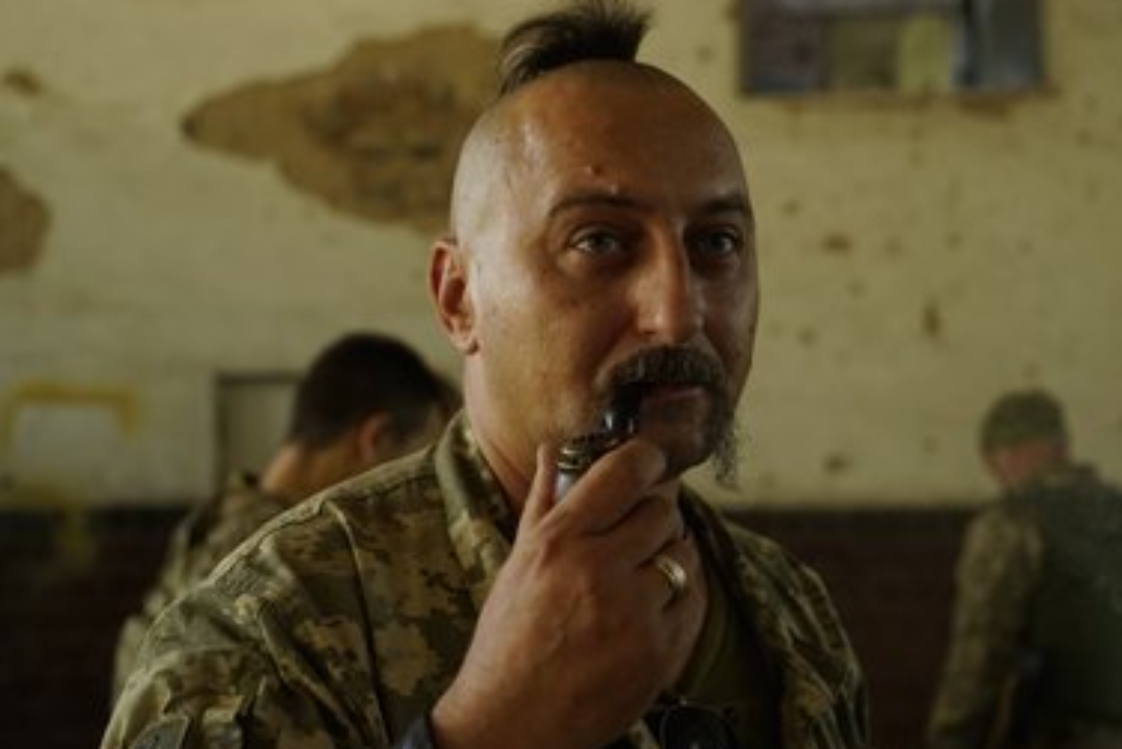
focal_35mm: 49
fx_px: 1528
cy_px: 377
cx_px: 591
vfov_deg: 27.5
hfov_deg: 40.3
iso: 640
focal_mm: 46
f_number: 4.5
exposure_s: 1/125
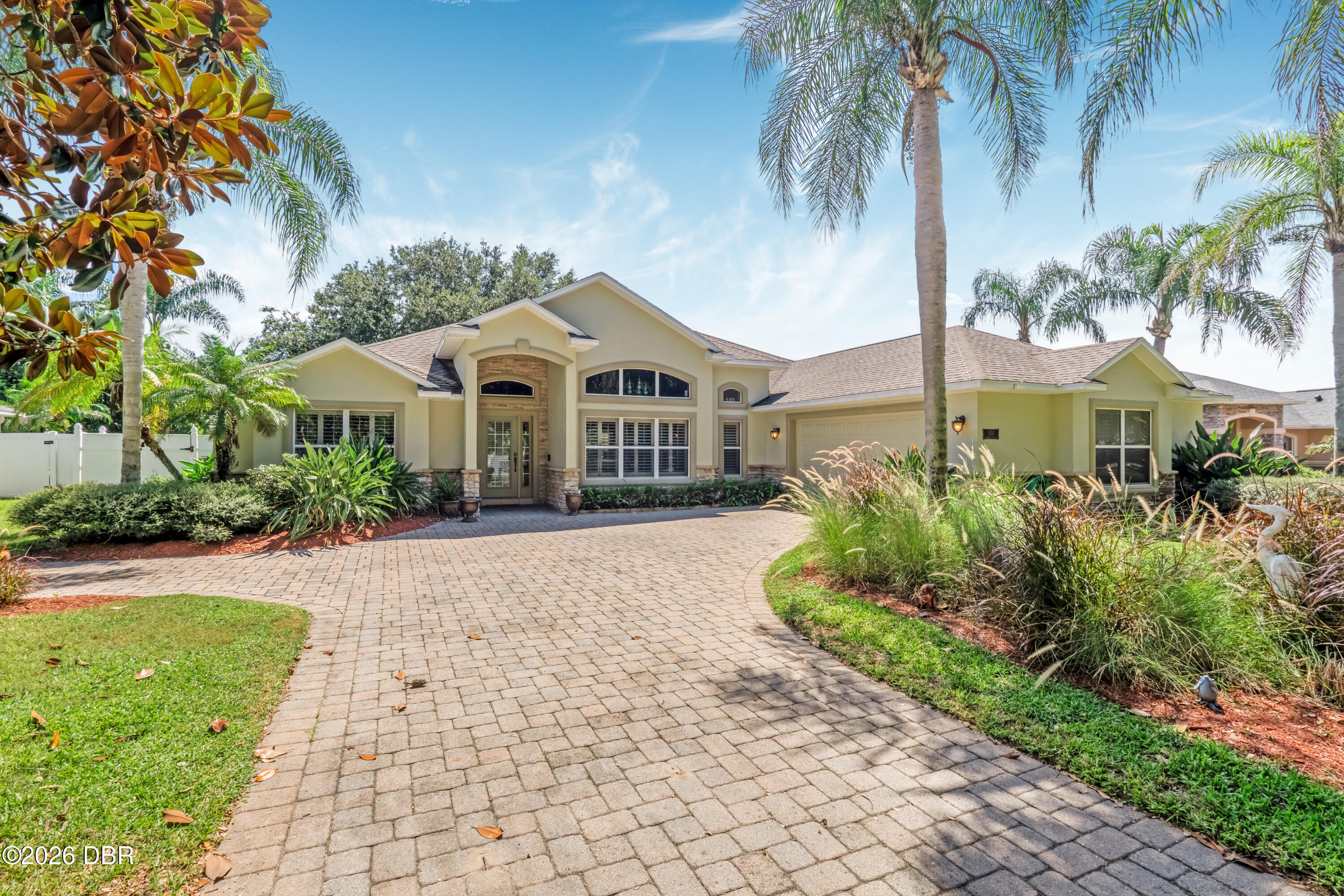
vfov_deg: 72.0
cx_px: 672
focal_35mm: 16
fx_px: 616
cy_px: 448
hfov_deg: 95.0
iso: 250
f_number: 9
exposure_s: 1/4000
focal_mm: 11
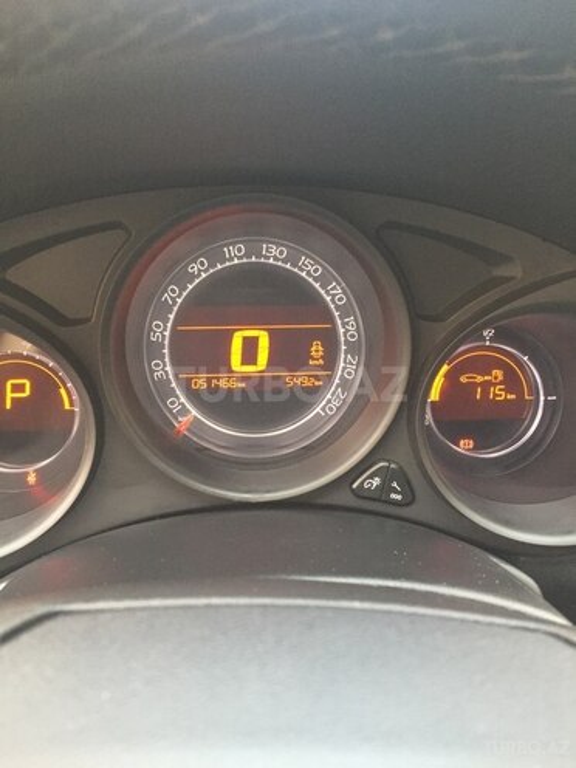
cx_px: 288
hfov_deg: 48.2
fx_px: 643
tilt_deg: -26.4
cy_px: 384
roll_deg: -2.9
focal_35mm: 29
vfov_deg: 61.7
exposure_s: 1/33
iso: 160
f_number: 2.2
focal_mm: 4.15
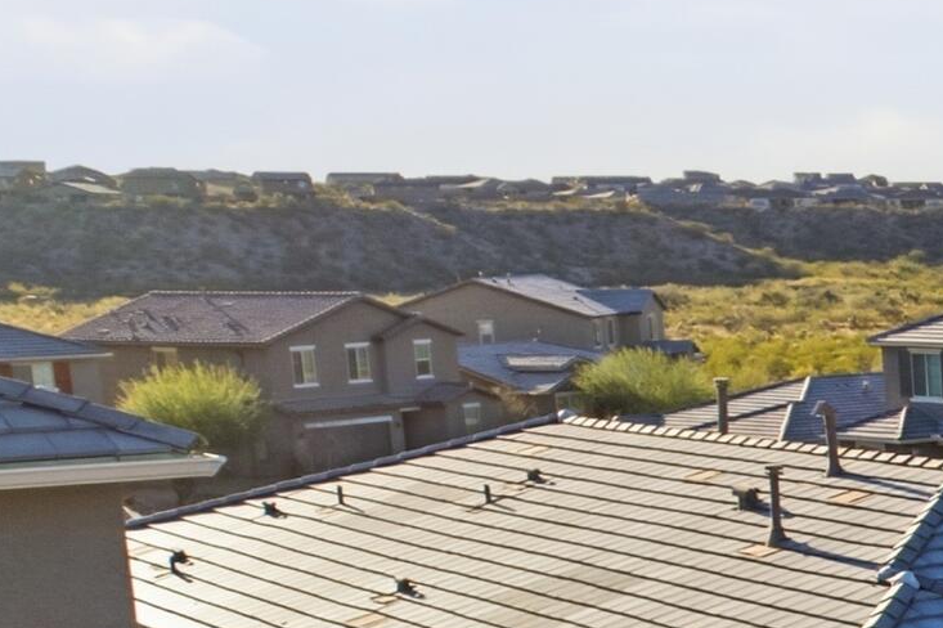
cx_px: 1654
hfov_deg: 18.3
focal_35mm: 90
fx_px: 2356
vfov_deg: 14.6
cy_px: 772
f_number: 2.8
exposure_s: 1/2500
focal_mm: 8.4
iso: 110
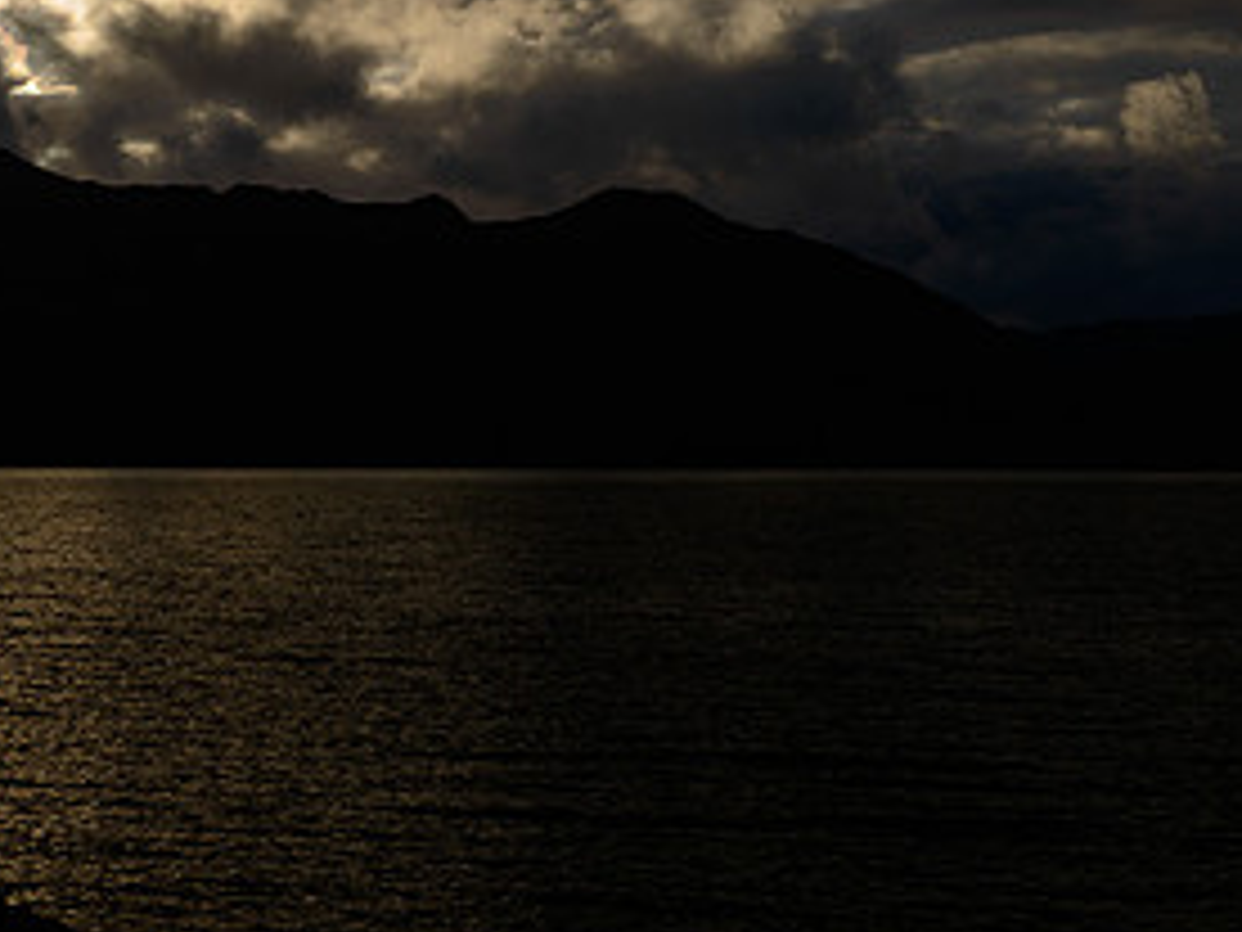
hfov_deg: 18.3
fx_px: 3767
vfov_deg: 14.1
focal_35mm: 105
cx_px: 14
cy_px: 322
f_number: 8
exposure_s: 1/320
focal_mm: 52
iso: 100
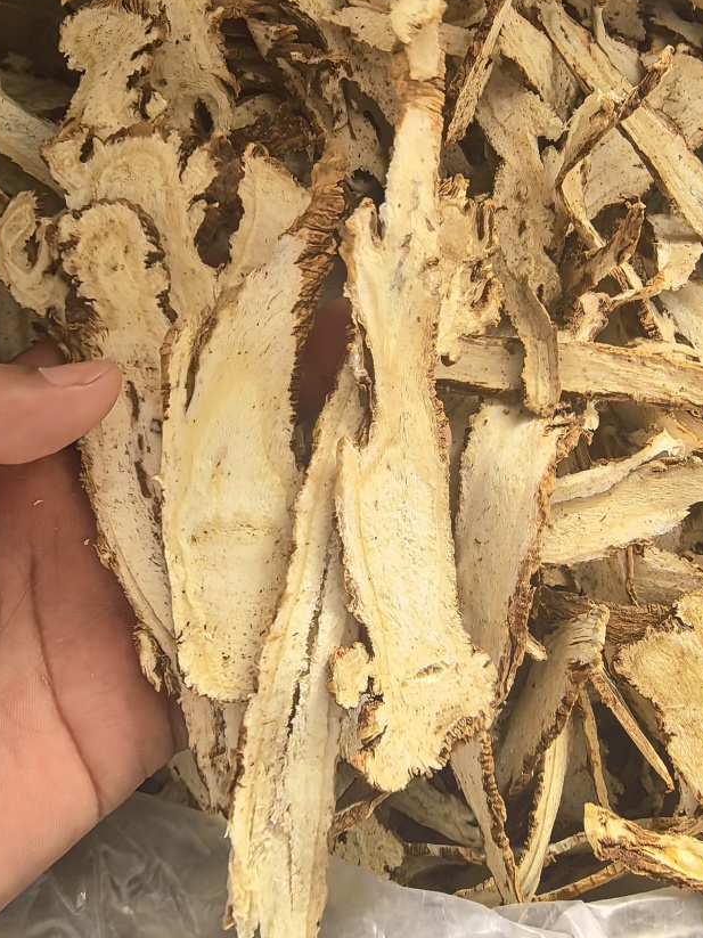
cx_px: 336
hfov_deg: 40.7
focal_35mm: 35
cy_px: 525
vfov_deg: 52.5
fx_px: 948
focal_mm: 1.95
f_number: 2.2
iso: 160
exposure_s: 1/50
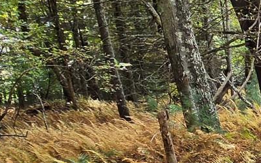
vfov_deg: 18.2
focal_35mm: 70
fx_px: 498
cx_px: 427
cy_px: 162
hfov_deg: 22.2
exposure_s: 1/338
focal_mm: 2.2
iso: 32
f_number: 1.9
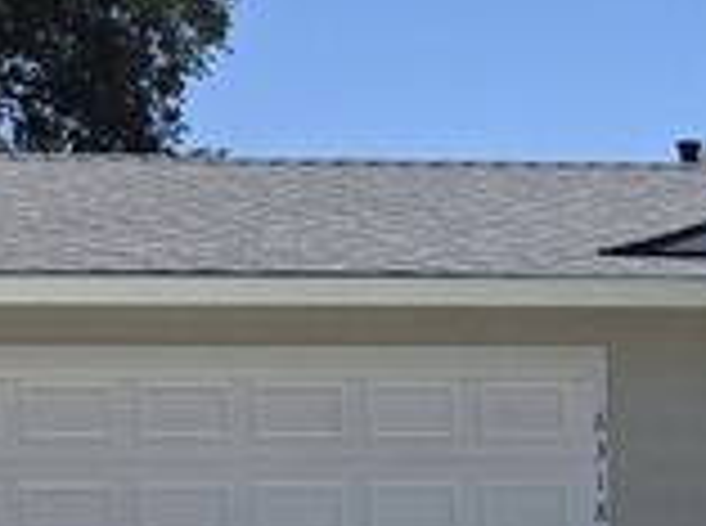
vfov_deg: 14.6
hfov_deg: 18.7
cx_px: 906
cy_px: 602
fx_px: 1994
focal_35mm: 98
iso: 80
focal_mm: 6.3
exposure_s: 1/7626
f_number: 1.7
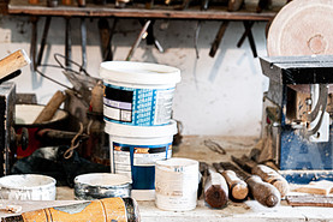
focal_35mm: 127
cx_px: 121
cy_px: 21
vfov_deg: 10.7
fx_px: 1175
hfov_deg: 16.1
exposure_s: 1/2
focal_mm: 60
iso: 64
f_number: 6.3
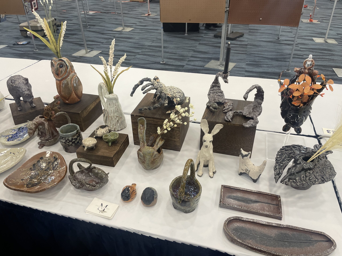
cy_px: 128
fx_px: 257
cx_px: 171
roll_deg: +0.4
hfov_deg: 67.3
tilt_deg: -32.7
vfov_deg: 53.1
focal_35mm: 26
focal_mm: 4.2
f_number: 1.6
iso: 125
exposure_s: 1/120
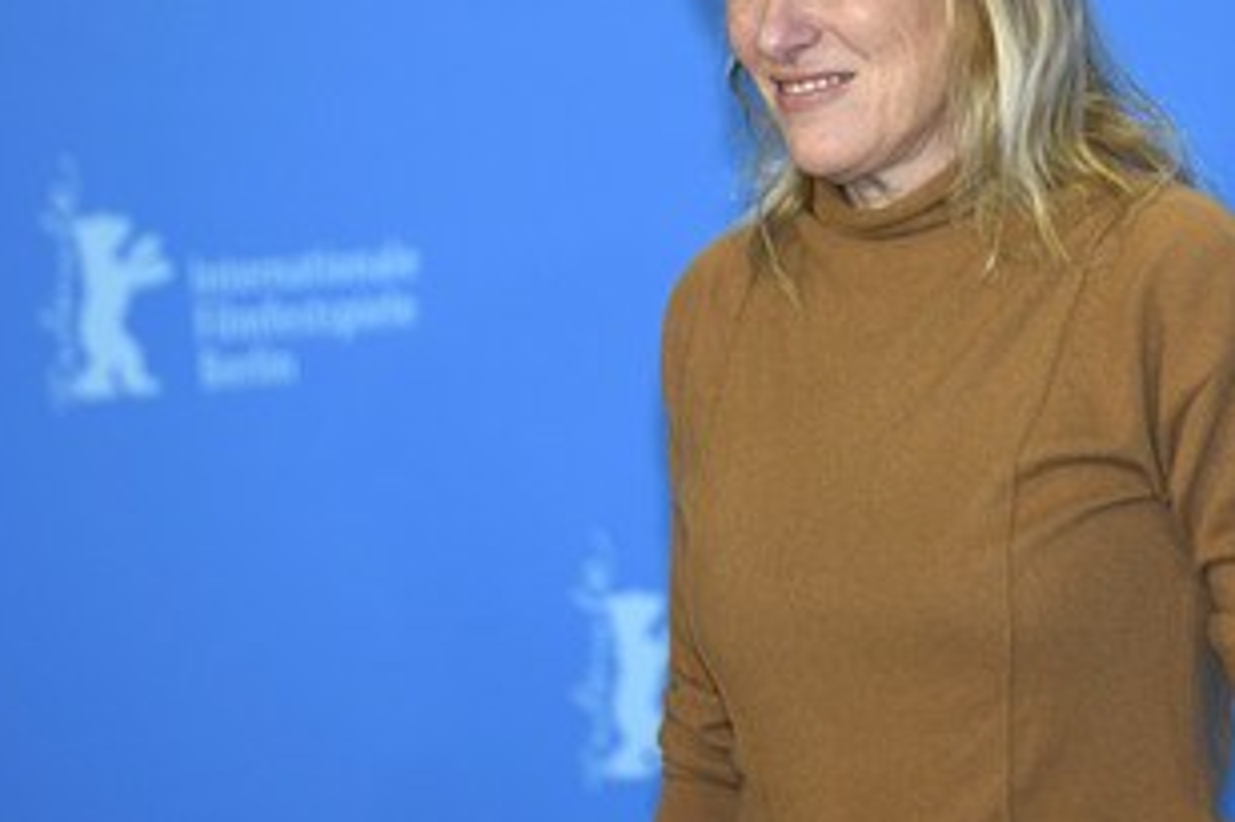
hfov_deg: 7.0
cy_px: 281
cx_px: 860
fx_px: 10046
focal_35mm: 293
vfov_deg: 4.7
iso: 640
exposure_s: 1/400
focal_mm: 200
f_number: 3.5
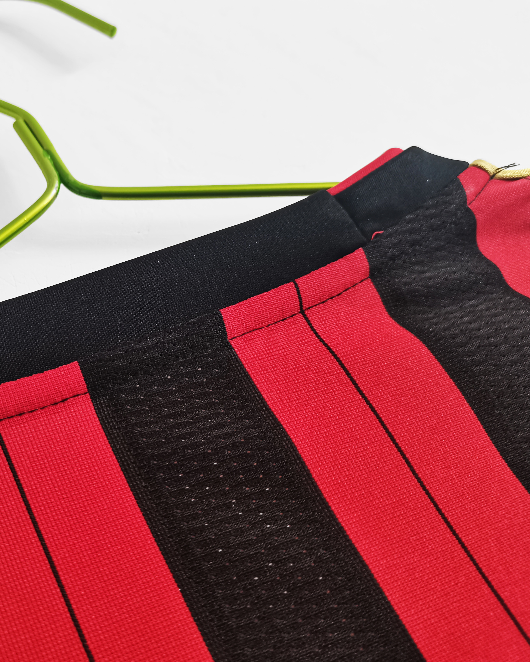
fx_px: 667
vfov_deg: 52.8
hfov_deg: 41.3
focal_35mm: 34
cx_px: 98
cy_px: 330
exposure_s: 1/100
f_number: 1.8
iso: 200
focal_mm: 5.58
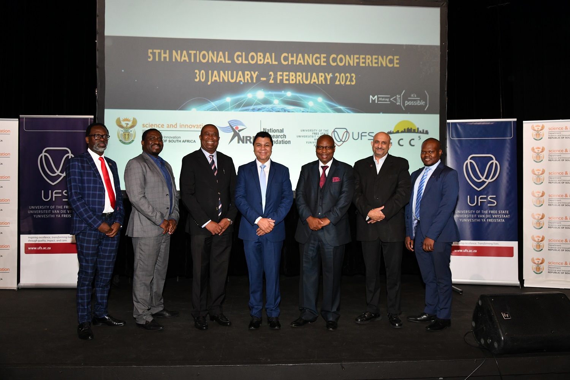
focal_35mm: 30
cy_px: 190
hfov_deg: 61.9
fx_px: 475
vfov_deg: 43.6
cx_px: 285
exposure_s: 1/80
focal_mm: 30
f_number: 5.6
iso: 1600
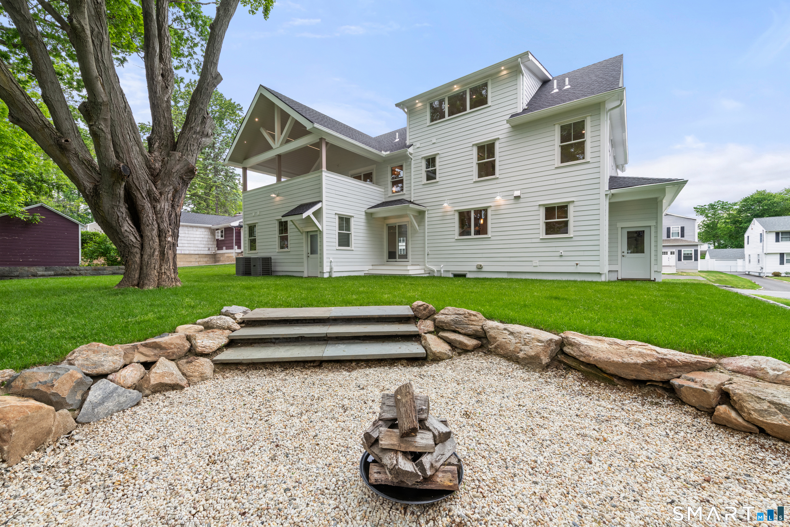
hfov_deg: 104.3
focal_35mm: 14
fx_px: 307
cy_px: 264
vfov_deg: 81.2
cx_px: 395
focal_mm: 14
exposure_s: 1/50
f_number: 11
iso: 250
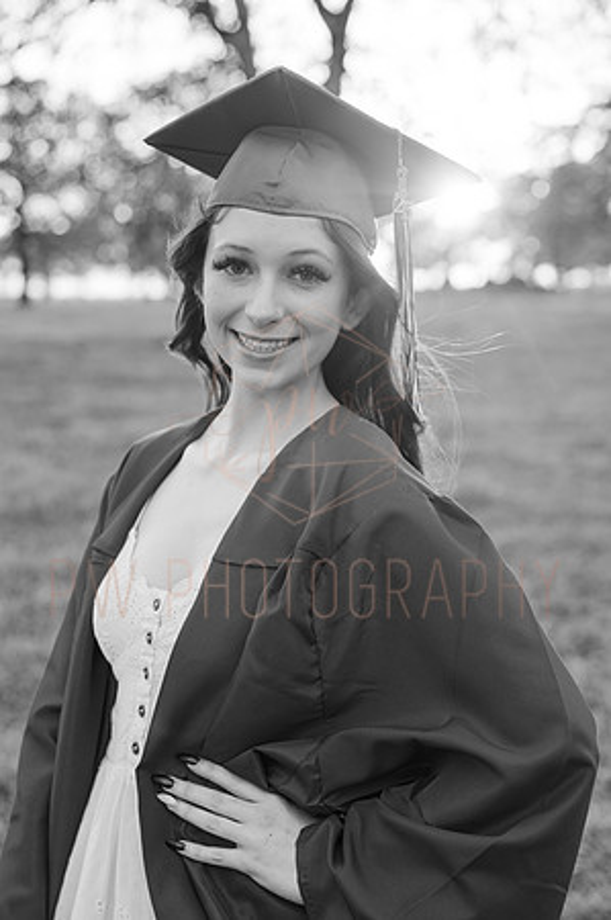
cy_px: 460
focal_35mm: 55
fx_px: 1403
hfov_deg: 24.6
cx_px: 306
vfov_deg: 36.3
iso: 100
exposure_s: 1/200
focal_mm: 55
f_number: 3.2
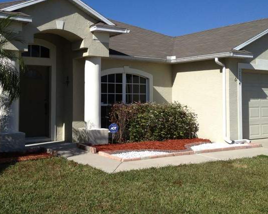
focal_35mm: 51
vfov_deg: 29.6
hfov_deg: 36.4
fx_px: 405
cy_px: 82
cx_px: 100
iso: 50
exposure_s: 1/2513
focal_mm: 4.28
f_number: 2.4
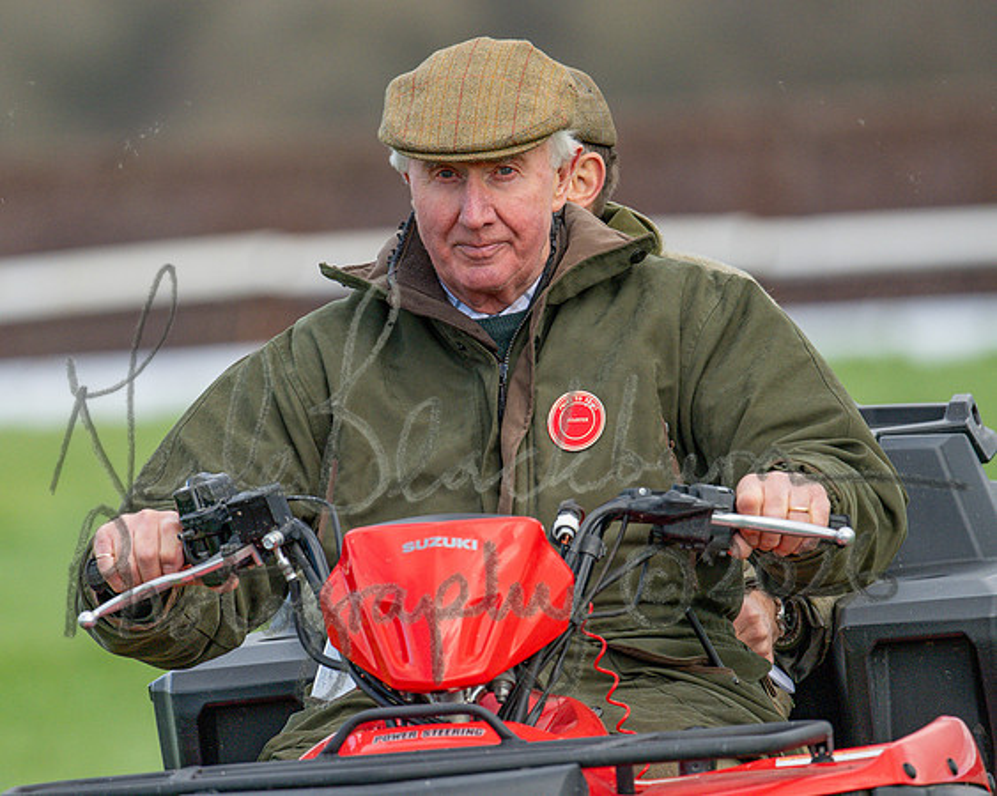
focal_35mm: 676
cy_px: 398
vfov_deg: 2.3
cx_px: 490
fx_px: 19941
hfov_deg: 2.9
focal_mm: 400
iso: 400
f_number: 4.5
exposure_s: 1/1600
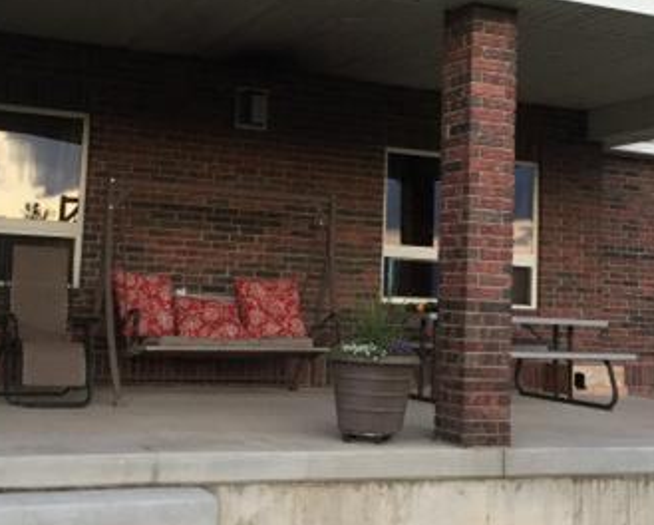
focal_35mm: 55
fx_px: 1066
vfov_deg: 27.5
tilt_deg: +6.7
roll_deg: -3.1
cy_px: 177
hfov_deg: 34.1
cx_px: 292
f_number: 2.2
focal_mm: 4.15
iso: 160
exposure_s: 1/30
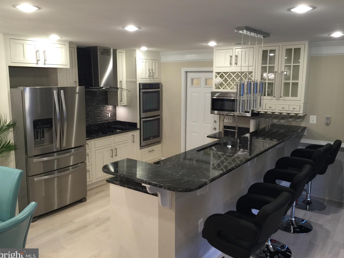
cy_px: 129
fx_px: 298
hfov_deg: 60.0
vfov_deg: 46.8
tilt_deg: -8.6
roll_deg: -1.5
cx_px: 173
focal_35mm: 30
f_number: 2.2
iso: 40
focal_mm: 4.15
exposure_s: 1/15
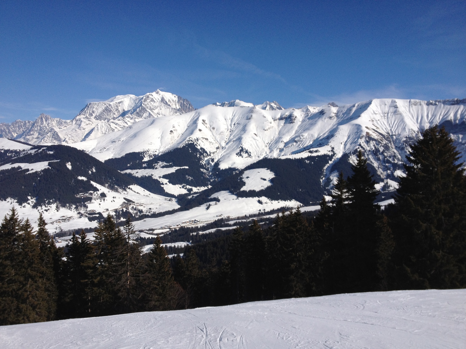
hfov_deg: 52.6
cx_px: 233
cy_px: 174
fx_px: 471
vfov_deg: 40.7
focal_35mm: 35
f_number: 2.4
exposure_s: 1/3953
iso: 64
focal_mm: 4.28
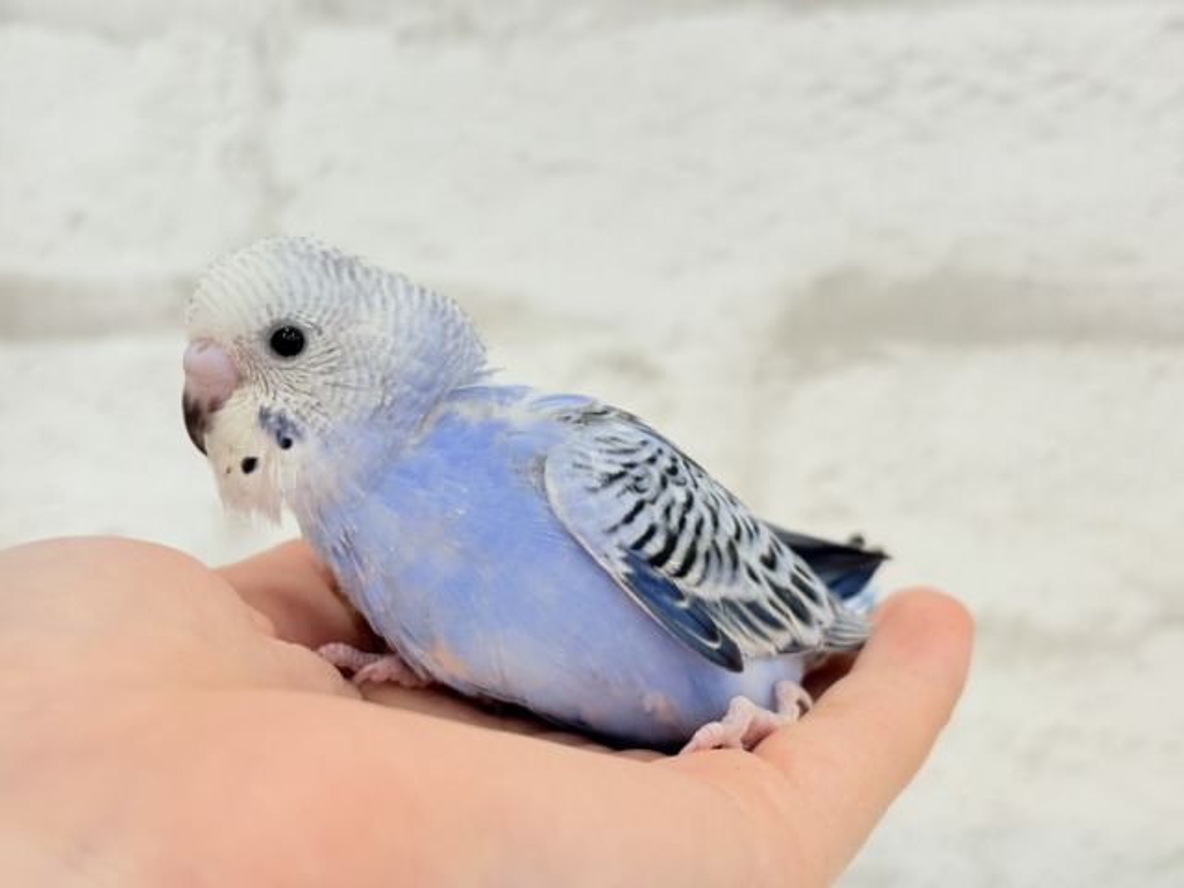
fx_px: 1779
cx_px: 592
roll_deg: +0.1
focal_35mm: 52
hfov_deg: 36.8
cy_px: 444
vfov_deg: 28.0
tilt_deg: -2.4
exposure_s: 1/100
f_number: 1.6
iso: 64
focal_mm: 5.96
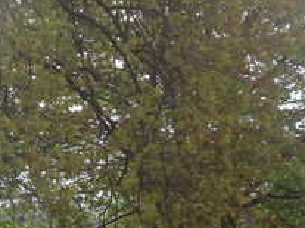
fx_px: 951
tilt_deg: +4.0
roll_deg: -0.6
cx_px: -105
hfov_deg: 17.0
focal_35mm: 108
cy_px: 224
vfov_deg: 13.5
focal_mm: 4.28
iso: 50
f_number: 2.4
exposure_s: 1/480
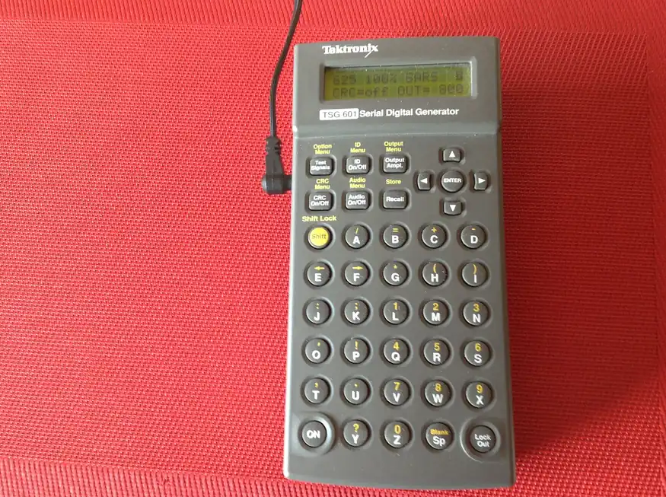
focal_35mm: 40
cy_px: 252
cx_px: 327
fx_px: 768
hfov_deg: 46.9
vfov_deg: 35.9
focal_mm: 4.28
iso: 64
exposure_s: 1/24
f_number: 2.4
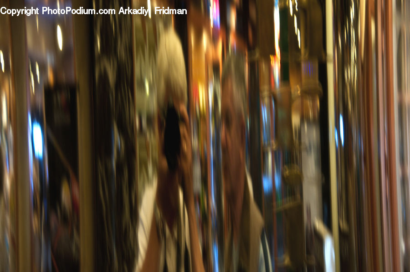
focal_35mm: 120
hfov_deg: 17.1
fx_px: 1364
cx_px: 205
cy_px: 136
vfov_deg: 11.4
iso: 250
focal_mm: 80
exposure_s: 1/3
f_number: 5.6
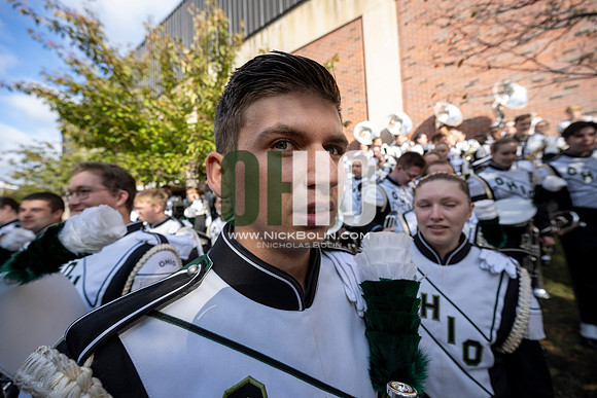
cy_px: 199
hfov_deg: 104.2
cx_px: 298
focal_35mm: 14
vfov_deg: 81.2
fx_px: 232
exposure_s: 1/500
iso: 250
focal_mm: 14
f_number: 4.5
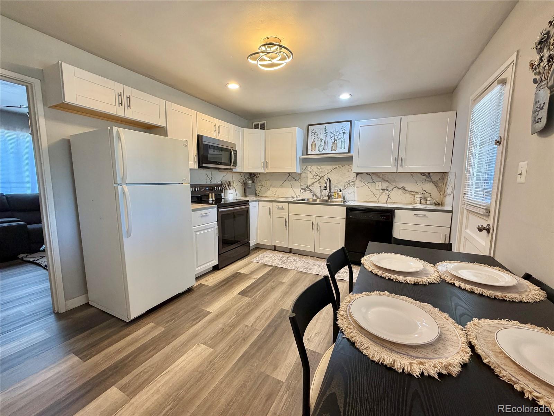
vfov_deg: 85.7
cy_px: 208
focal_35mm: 14
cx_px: 277
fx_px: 224
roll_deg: -0.3
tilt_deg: -6.9
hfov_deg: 102.1
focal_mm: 2.22
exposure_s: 1/60
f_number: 2.2
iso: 200
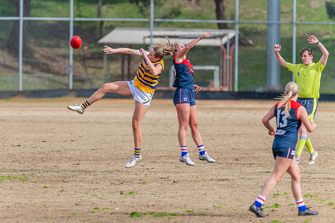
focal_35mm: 575
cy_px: 102
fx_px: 5349
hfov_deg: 3.6
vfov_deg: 2.4
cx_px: 146
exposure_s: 1/2000
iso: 800
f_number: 7.1
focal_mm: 500
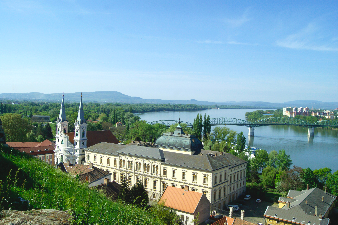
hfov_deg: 57.3
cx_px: 169
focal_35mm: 33
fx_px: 310
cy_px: 112
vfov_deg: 39.9
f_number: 10
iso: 100
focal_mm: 22
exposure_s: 1/250
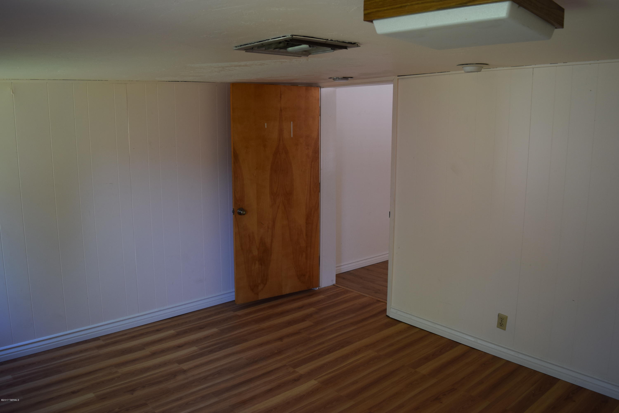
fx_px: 464
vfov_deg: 47.9
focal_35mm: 27
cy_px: 206
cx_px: 310
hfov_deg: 67.4
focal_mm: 18
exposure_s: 1/60
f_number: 4
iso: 400
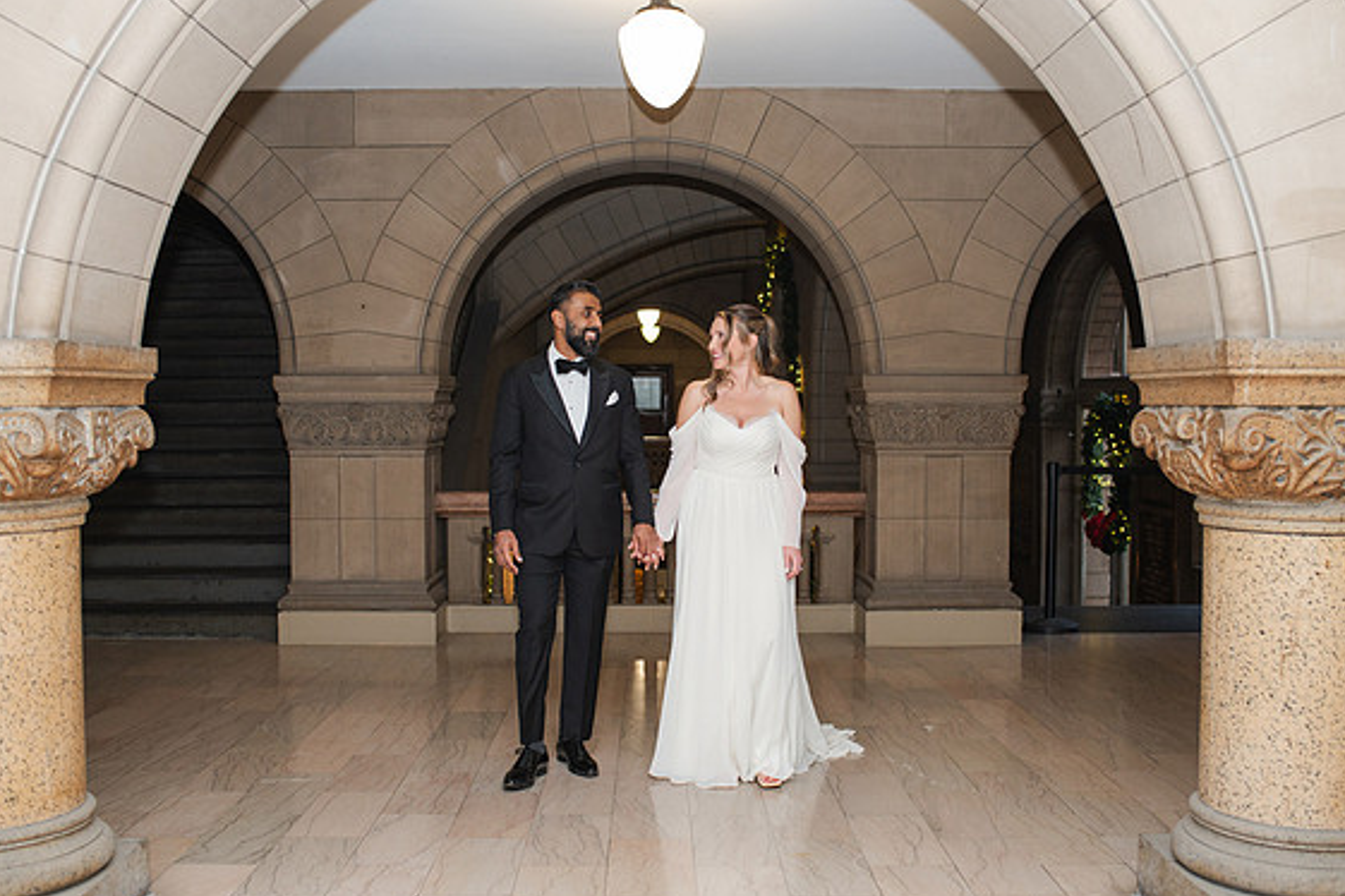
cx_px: 664
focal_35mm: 37
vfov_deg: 35.9
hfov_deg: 51.9
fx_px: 1382
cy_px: 453
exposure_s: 1/200
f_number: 3.5
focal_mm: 35
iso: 1000
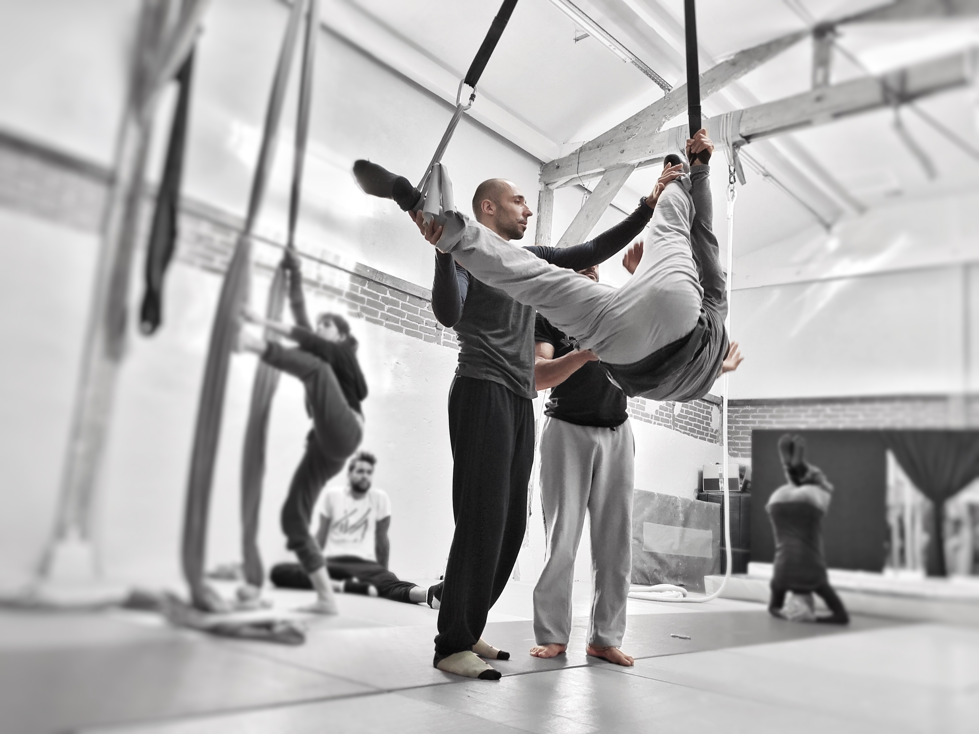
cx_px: 490
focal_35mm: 29
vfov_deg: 48.2
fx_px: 820
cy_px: 367
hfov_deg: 61.7
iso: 25
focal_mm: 4.15
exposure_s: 1/50
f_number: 2.2
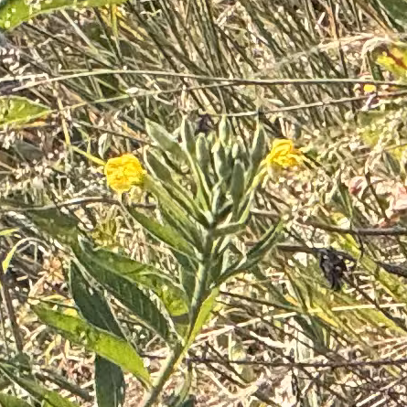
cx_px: 78
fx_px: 12783
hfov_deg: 1.8
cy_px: -676
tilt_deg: -4.1
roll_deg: -0.6
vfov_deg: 1.8
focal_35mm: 961
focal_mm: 15.66
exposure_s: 1/576
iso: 50
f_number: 2.8
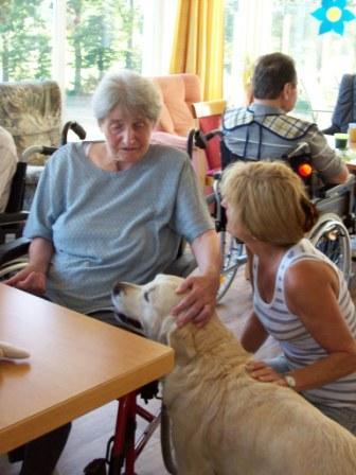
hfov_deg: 26.1
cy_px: 238
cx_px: 178
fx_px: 768
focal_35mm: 56
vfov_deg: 34.3
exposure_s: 1/59.8
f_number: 3.4
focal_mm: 9.4
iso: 200
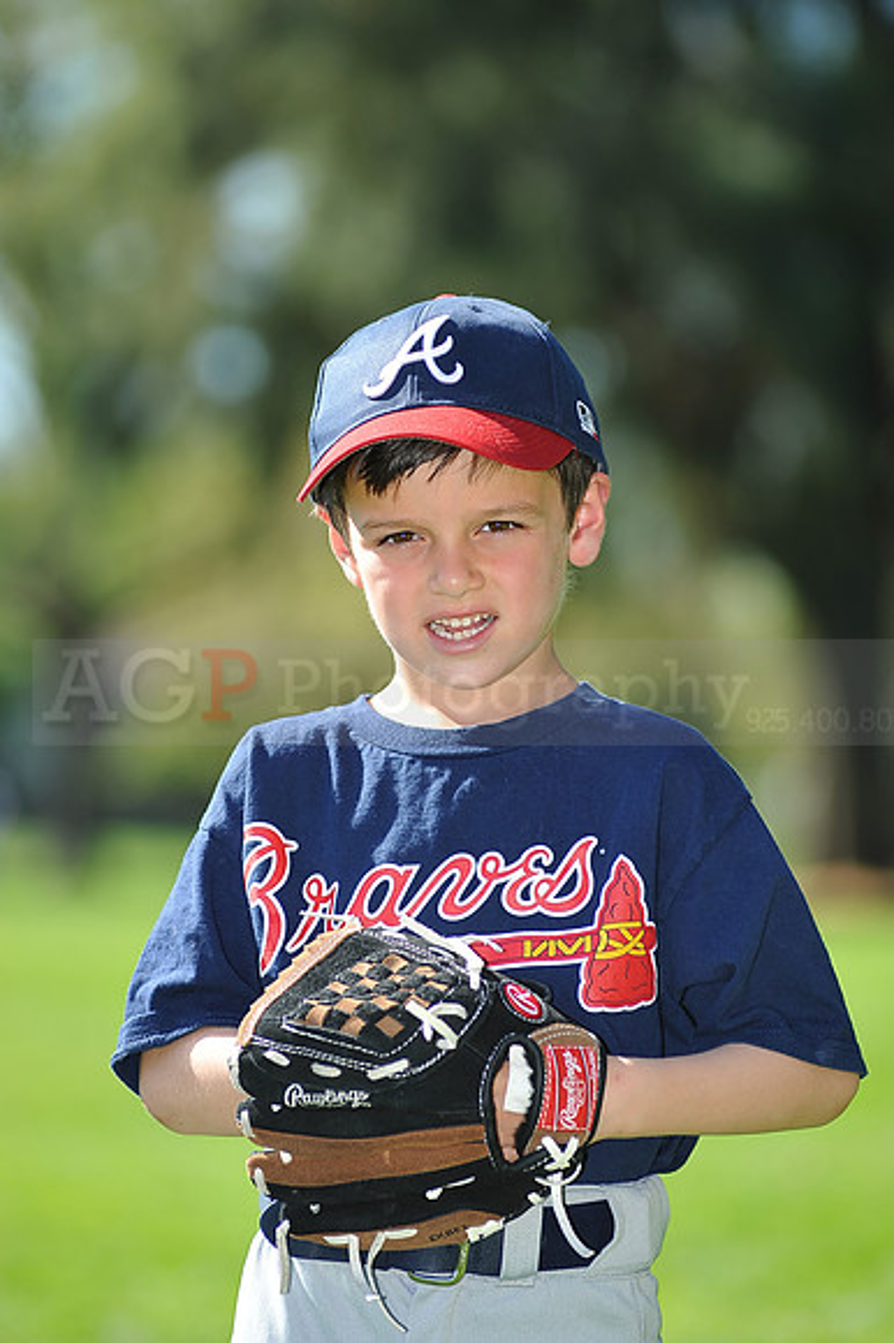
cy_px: 672
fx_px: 6712
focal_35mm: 180
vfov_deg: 11.4
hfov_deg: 7.6
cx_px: 447
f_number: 4.5
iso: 200
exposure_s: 1/640
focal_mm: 180
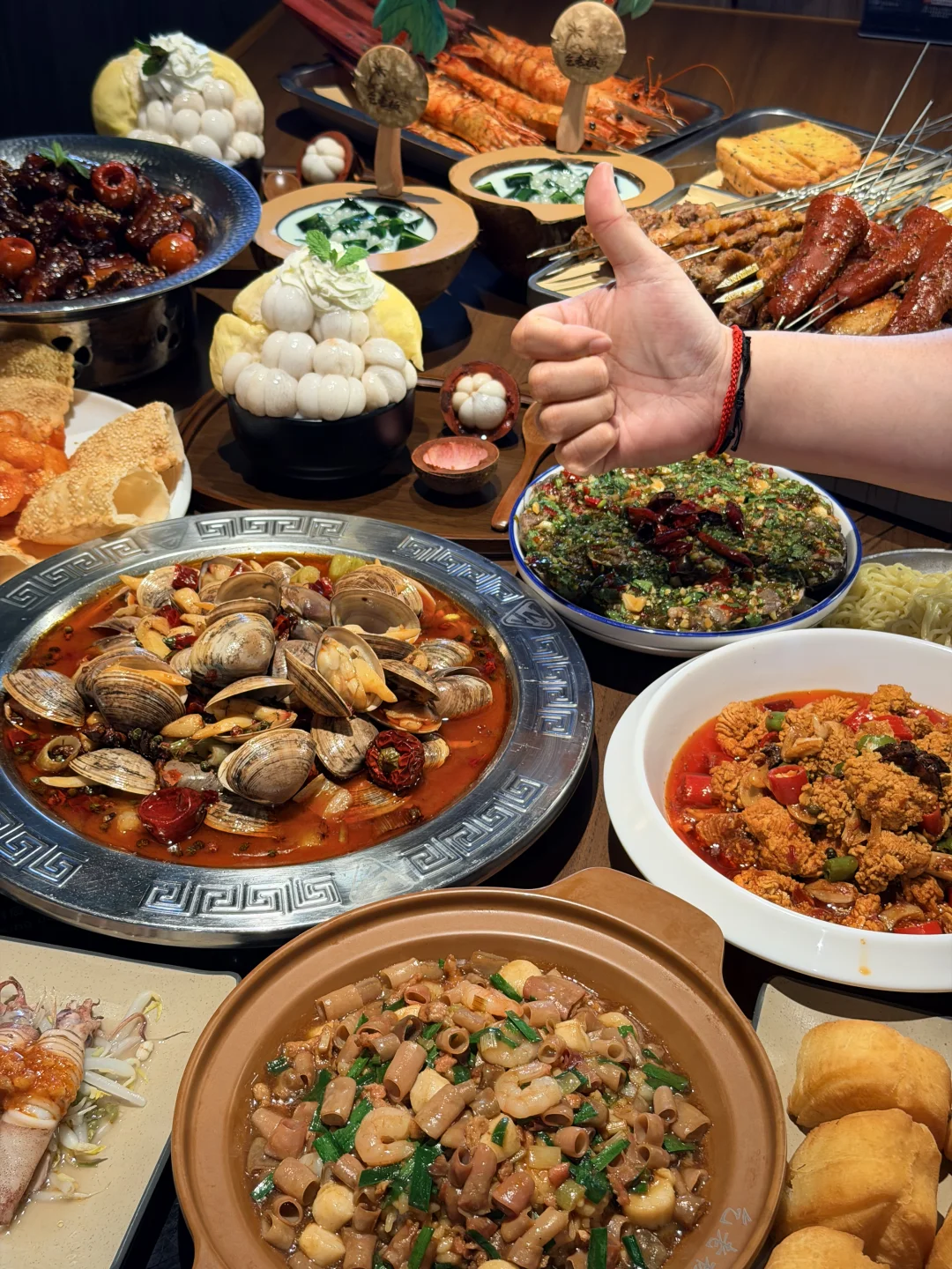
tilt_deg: -37.4
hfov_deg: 30.3
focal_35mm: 48
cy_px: 634
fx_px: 1760
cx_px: 476
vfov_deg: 39.7
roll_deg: -0.9
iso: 125
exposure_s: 1/50
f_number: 1.78
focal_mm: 6.76
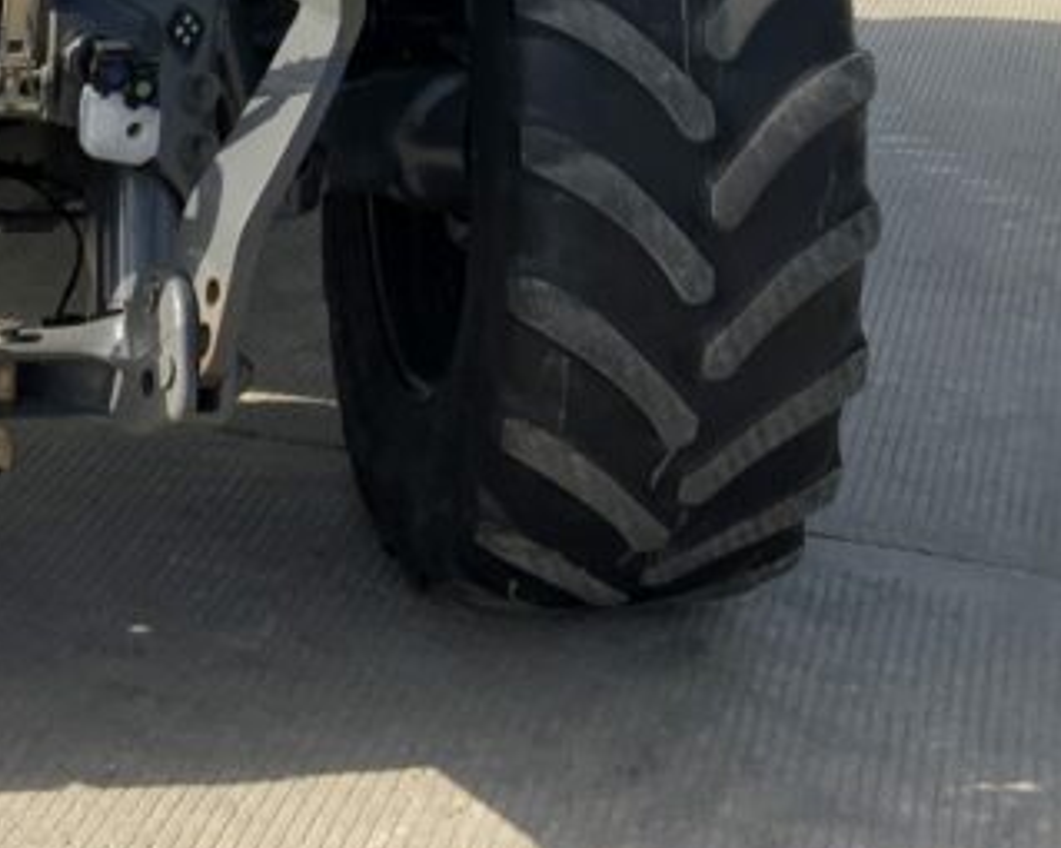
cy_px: -273
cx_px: 239
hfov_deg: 20.8
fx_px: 2857
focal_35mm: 91
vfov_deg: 16.0
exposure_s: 1/1121
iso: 16
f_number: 1.8
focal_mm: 3
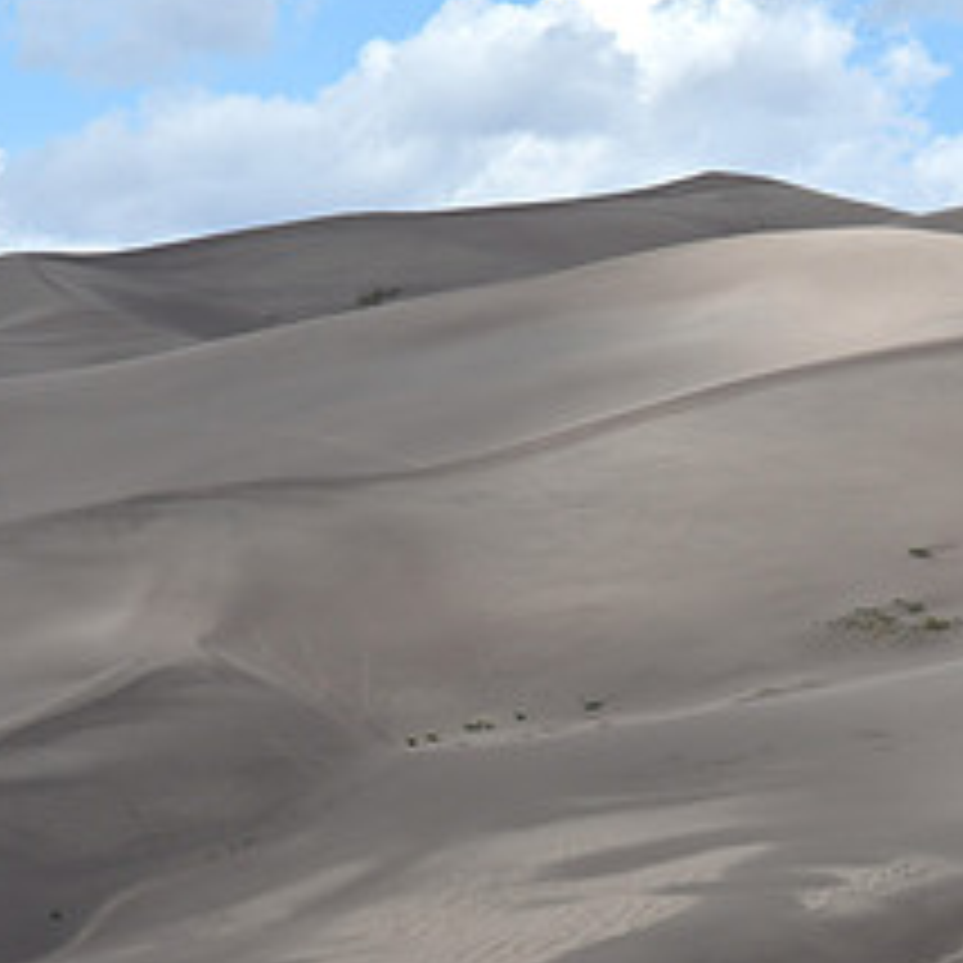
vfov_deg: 4.5
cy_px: 659
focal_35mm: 387
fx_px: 12181
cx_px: 882
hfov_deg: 4.5
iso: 100
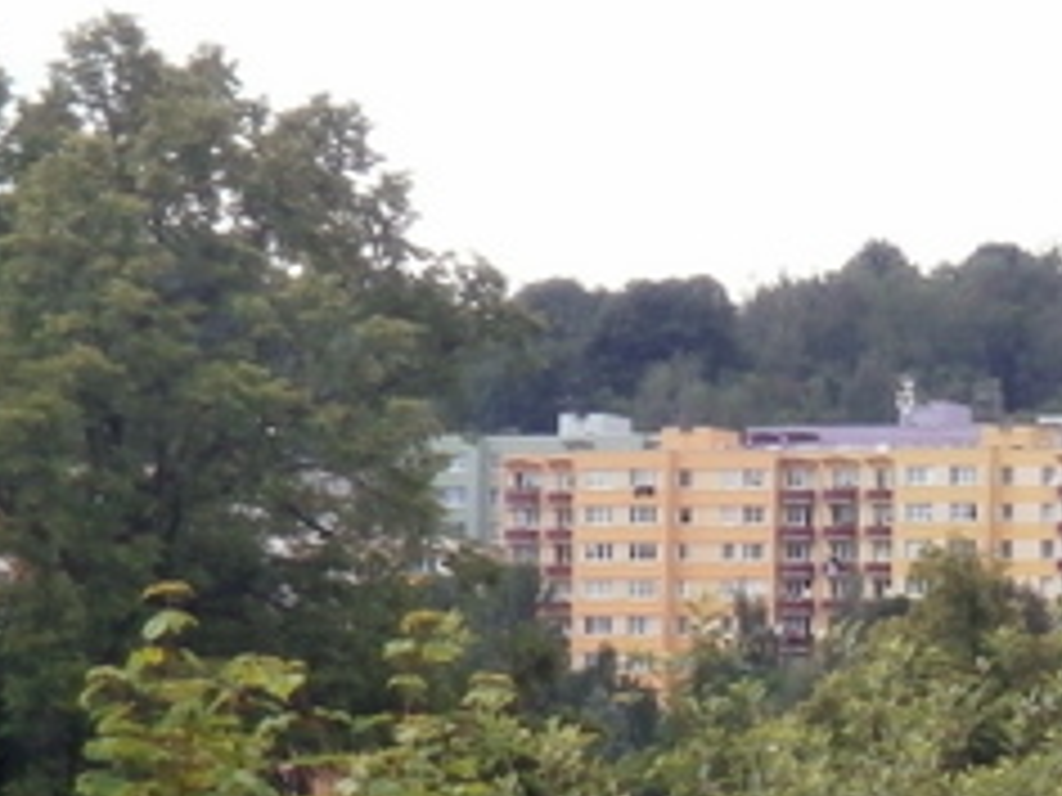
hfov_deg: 4.5
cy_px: 792
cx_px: 1742
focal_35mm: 440
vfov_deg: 3.4
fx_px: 13499
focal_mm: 23.5
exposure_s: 1/125
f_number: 6.5
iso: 100
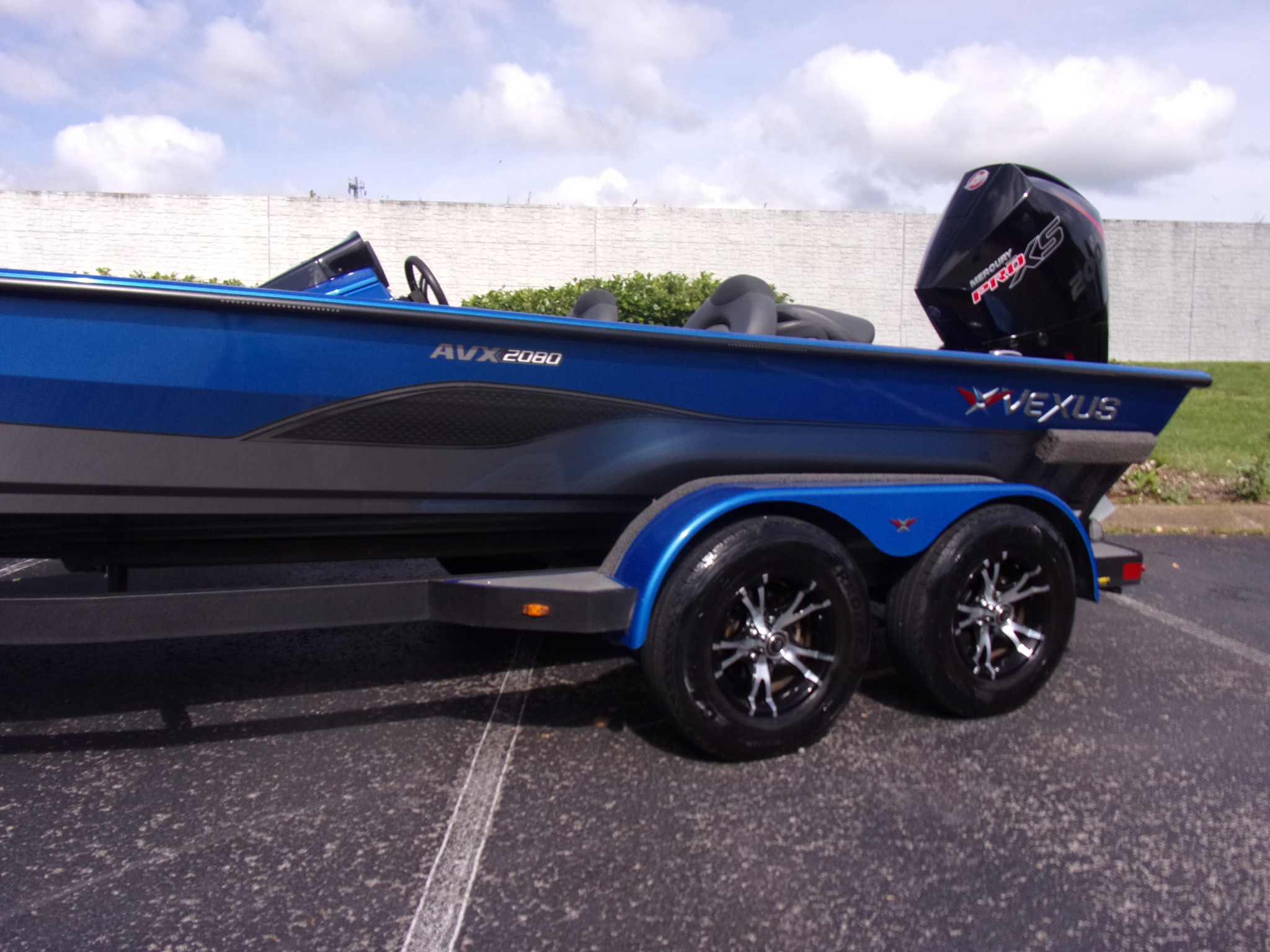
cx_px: 635
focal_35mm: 24
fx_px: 881
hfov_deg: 71.6
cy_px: 476
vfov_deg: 56.8
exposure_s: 1/950
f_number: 3.3
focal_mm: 4.3
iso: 80
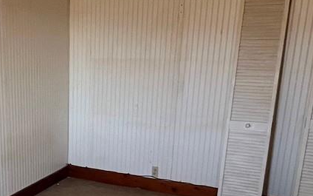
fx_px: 444
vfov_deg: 24.0
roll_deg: +1.2
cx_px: 36
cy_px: 186
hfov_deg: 36.6
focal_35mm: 52
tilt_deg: -18.5
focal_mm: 1.57
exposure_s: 1/120
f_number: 1.8
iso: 250
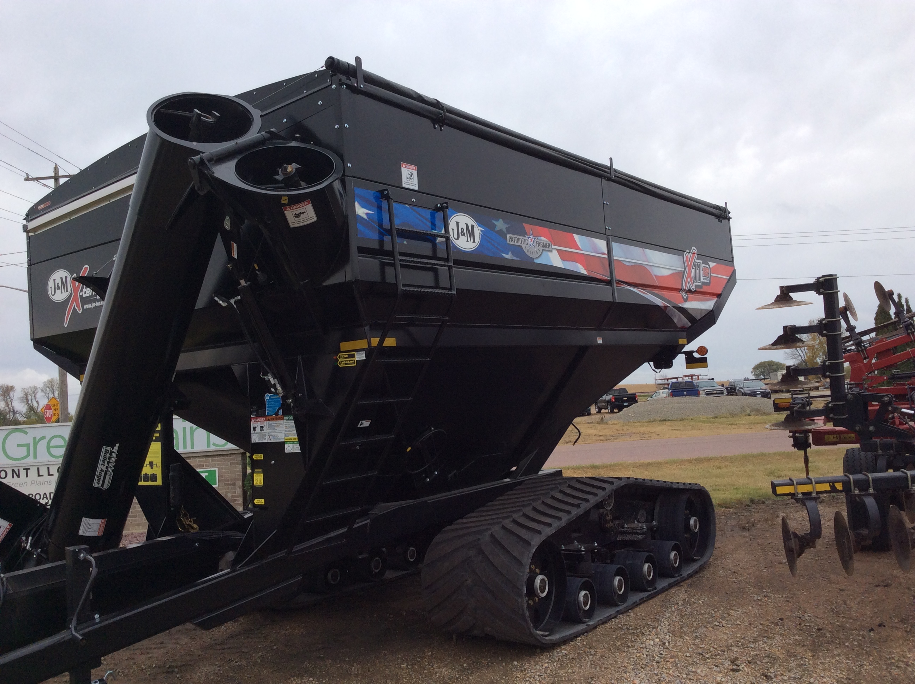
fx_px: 845
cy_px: 342
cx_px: 458
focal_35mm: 32
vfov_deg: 44.1
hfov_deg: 56.9
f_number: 2.4
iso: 32
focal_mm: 3.3
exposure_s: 1/643
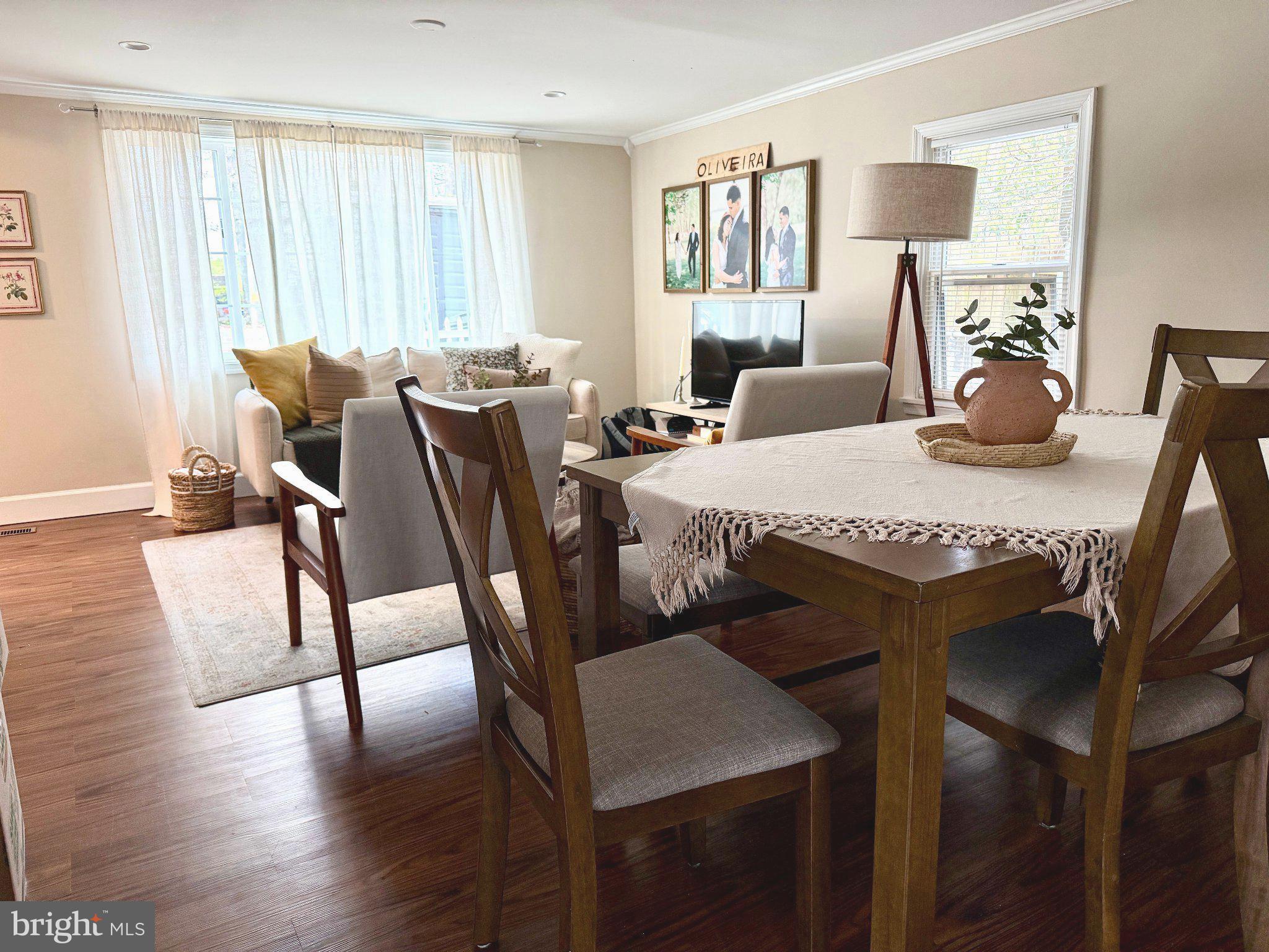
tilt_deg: -11.6
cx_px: 634
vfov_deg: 56.8
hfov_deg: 71.6
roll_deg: +1.9
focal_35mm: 24
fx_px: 880
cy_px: 476
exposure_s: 1/120
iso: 320
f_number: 1.78
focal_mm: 6.76
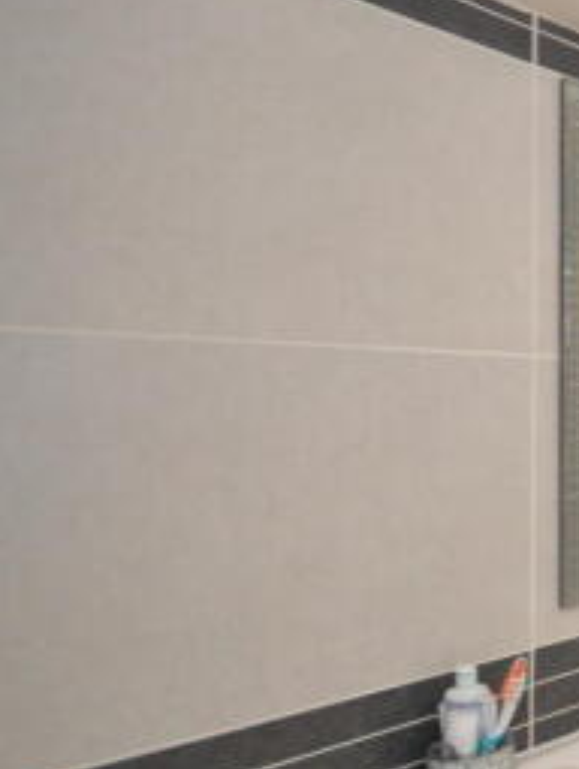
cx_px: 962
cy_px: 401
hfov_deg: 24.5
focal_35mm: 37
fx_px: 823
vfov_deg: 50.1
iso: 400
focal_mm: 10
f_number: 4
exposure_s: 1/8
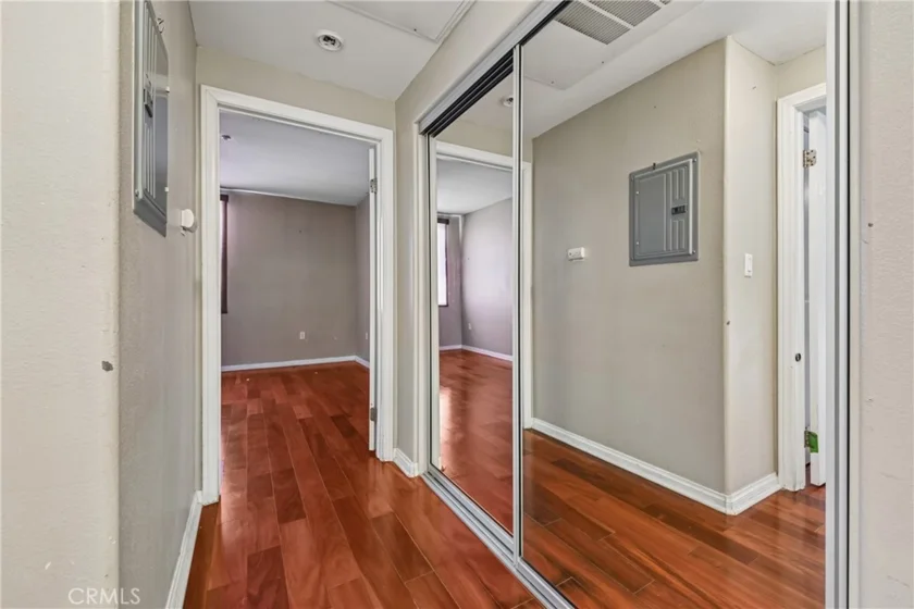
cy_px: 304
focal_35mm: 14
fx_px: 355
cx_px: 457
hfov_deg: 104.3
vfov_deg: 81.2
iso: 400
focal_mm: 14
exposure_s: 1/3.33
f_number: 8
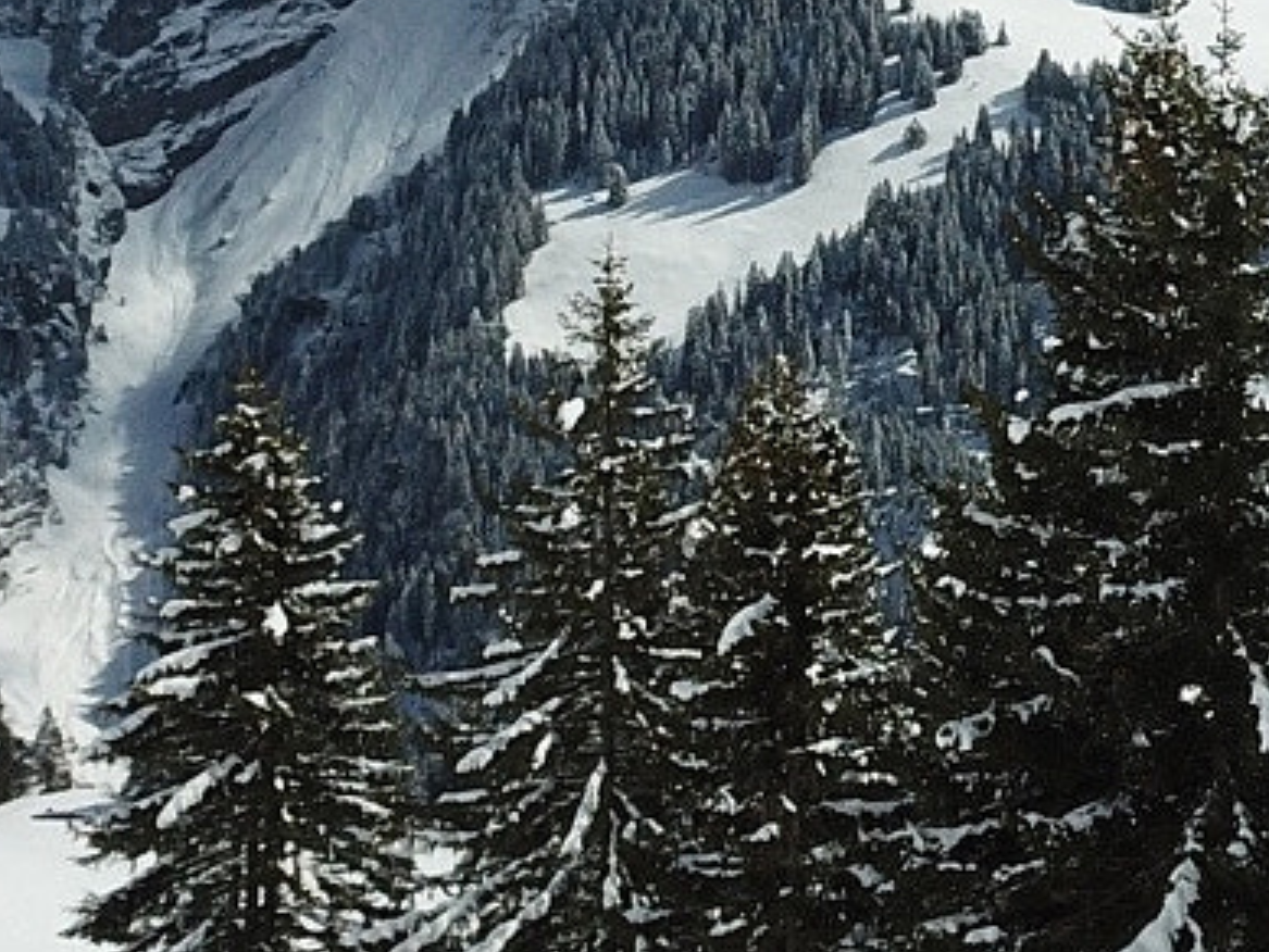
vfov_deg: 13.5
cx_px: 2169
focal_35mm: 107
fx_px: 3924
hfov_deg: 16.0
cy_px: -124
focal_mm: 4.73
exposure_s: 1/4115
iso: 100
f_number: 2.2
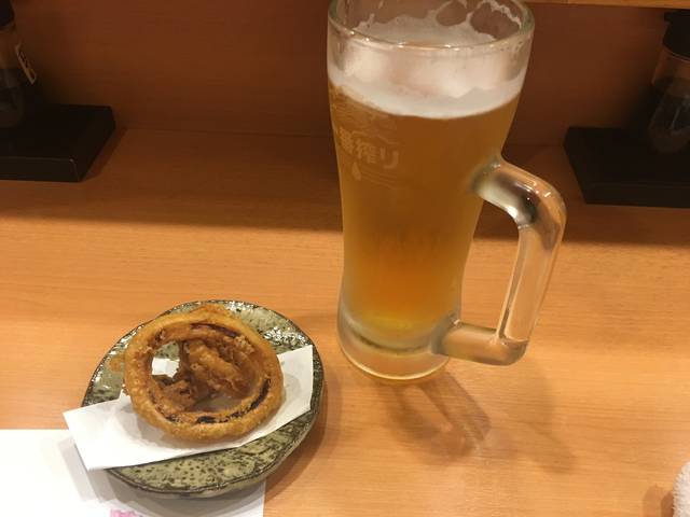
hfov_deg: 61.7
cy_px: 258
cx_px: 345
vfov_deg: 48.2
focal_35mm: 29
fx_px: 578
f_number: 2.2
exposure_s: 1/15
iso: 64
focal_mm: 4.15
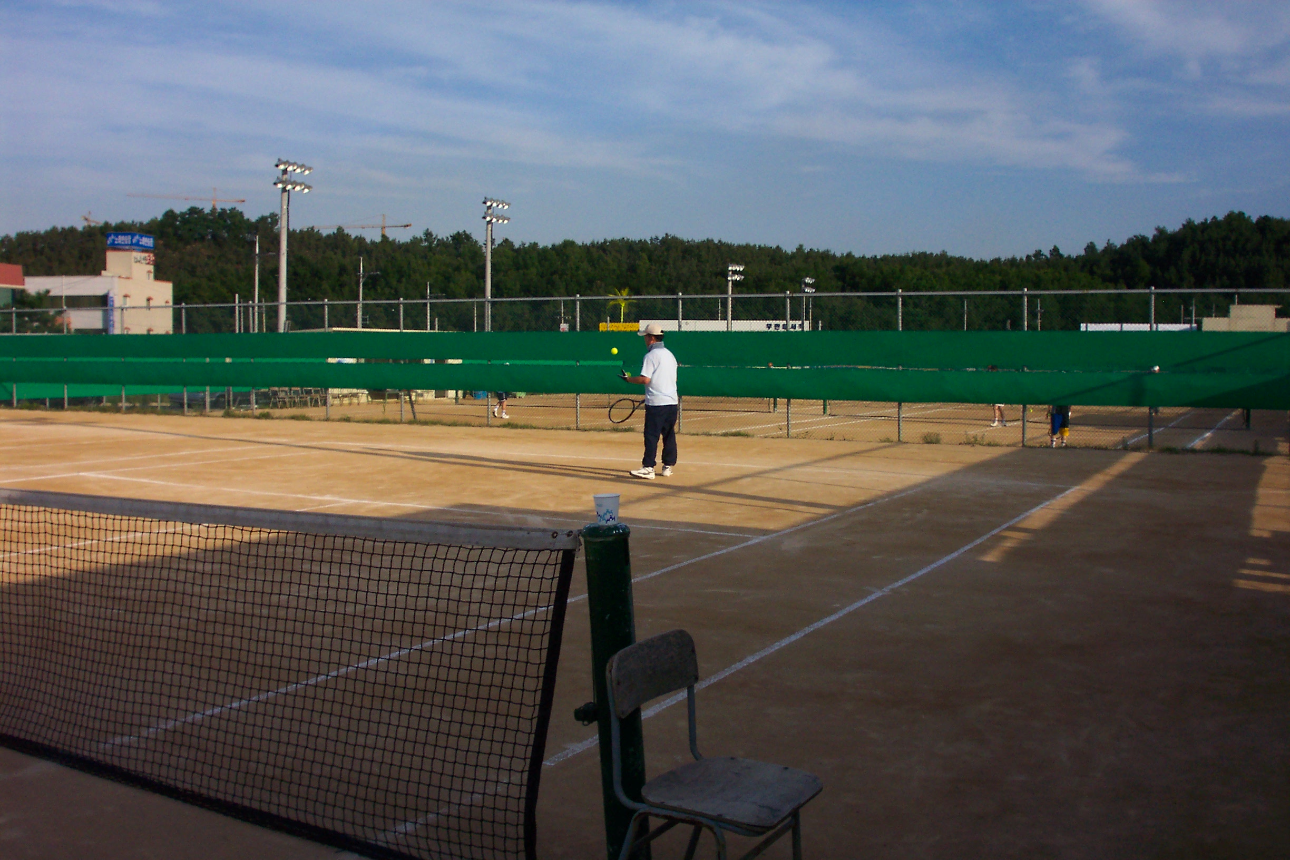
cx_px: 645
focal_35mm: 35
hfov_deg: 54.4
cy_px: 430
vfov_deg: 37.9
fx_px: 1254
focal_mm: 7.5
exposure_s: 1/250
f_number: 9.5
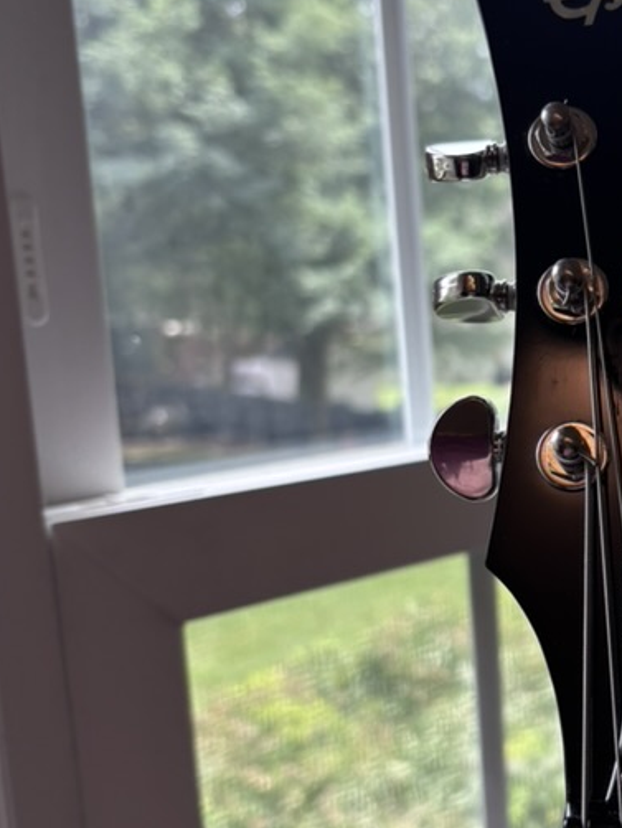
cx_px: 591
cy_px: 460
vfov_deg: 36.1
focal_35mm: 53
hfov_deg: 26.4
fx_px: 1269
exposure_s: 1/187
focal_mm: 5.96
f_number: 1.6
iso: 40
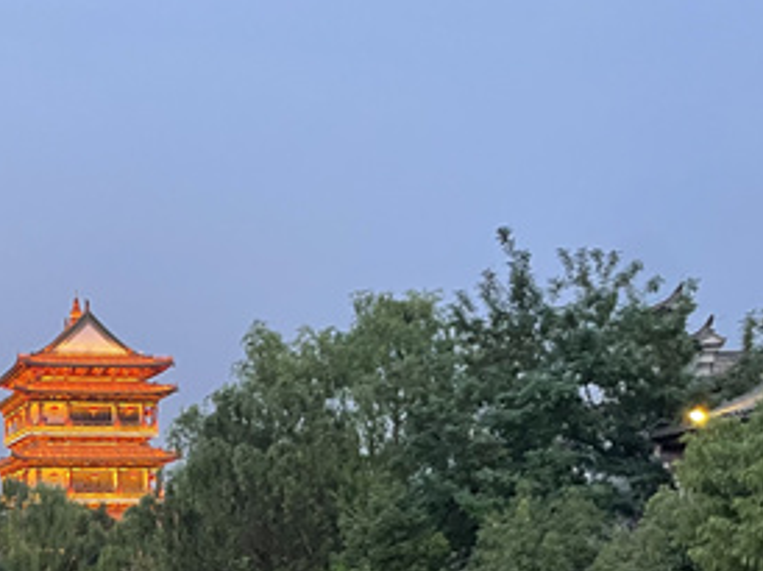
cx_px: 31
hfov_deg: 31.7
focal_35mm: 57
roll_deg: -1.2
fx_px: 1255
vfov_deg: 25.1
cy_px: 468
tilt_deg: +0.1
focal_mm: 4.2
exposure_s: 1/50
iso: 250
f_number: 1.6
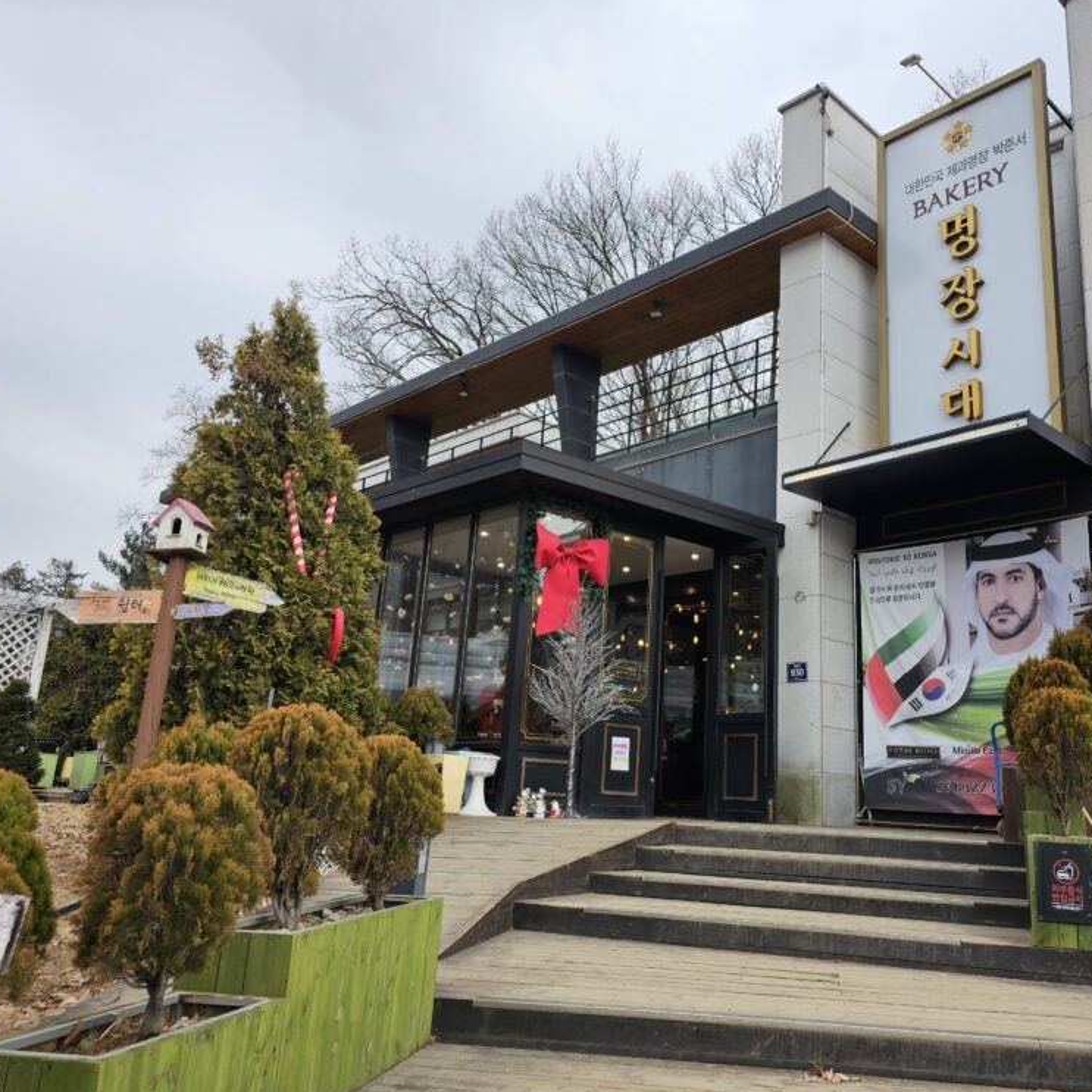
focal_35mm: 28
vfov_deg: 57.3
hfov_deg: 56.8
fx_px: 999
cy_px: 557
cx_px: 667
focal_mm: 6.3
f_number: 1.7
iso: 10
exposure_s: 1/120
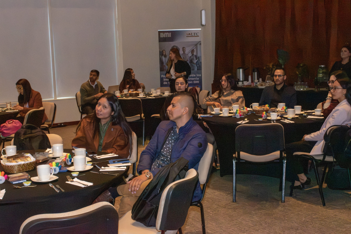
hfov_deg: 41.1
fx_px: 468
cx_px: 176
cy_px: 117
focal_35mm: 48
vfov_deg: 28.1
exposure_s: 1/125
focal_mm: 32
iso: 25600
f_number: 25
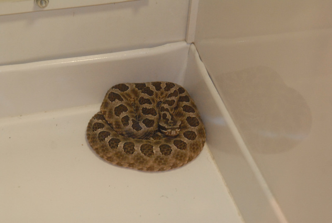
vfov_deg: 12.2
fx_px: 1040
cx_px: 166
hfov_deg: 18.1
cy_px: 112
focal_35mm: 112
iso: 1600
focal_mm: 75
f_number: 5.6
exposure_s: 1/50
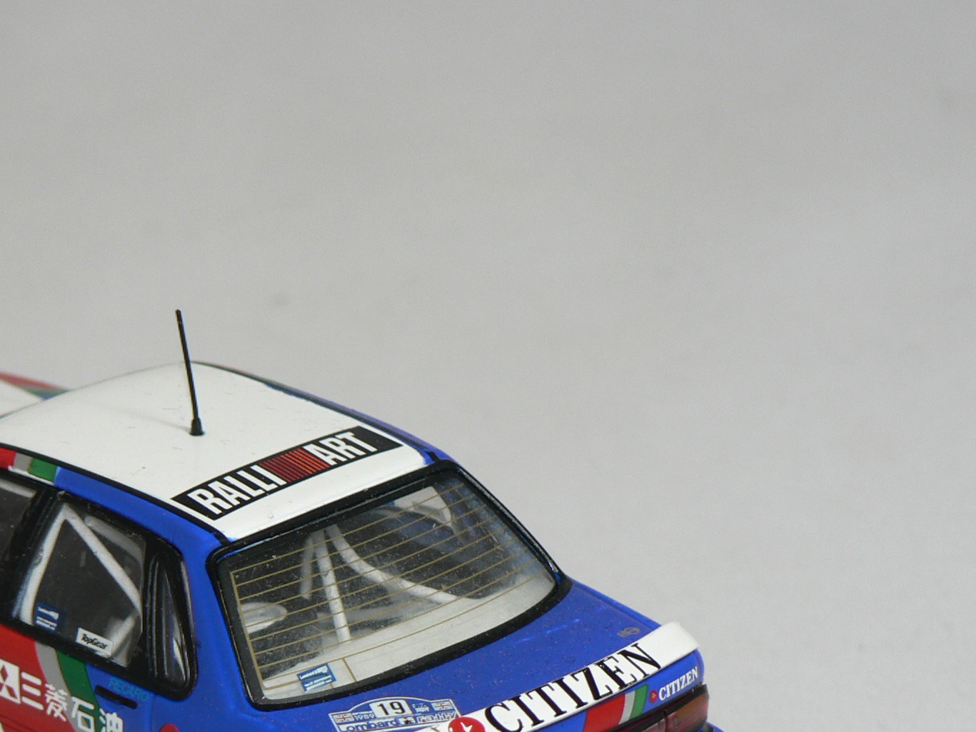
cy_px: 631
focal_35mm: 191
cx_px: 219
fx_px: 5385
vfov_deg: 7.8
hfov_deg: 10.3
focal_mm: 16.9
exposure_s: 1/60
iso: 80
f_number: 3.2
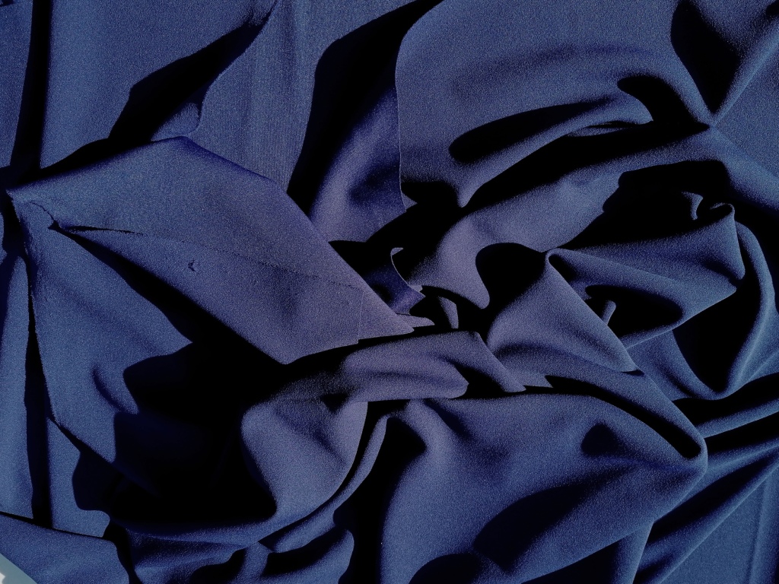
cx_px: 390
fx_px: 608
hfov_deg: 65.3
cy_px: 292
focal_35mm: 27
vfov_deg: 51.4
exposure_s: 1/573
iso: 50
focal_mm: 4.75
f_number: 1.8
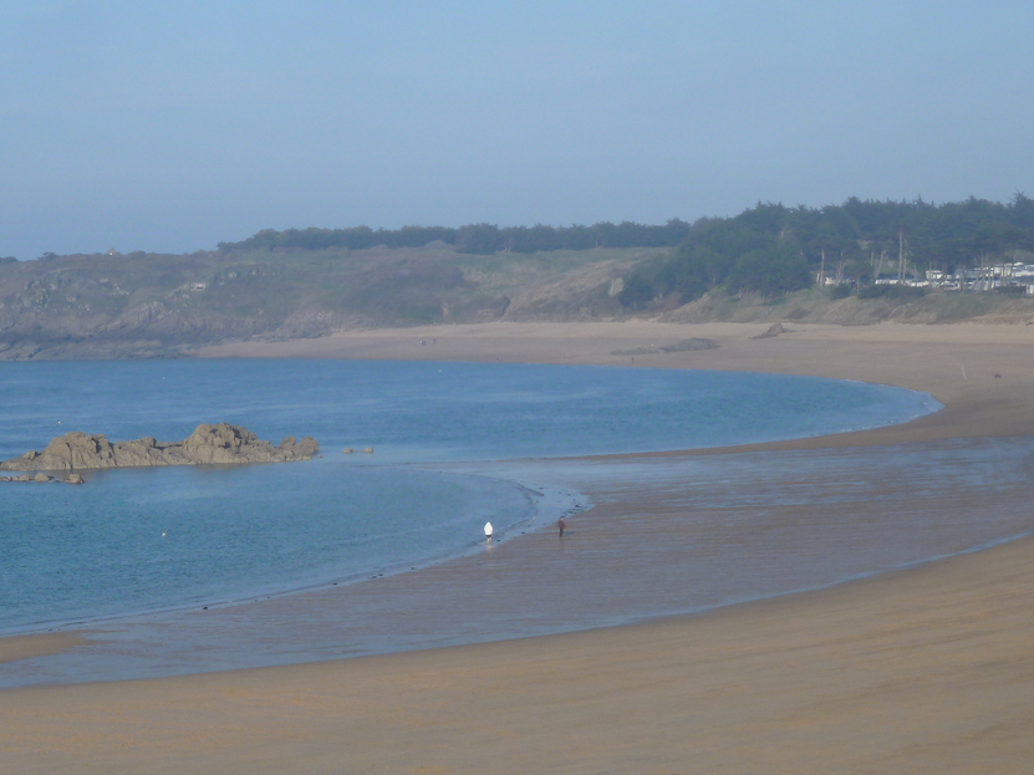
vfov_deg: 14.2
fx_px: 3106
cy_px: 376
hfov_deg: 18.8
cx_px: 352
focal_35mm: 104
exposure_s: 1/400
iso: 80
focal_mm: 11.9
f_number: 4.1
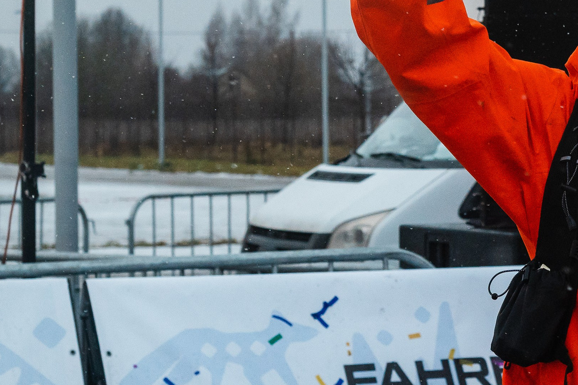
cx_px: 611
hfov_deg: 13.7
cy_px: 60
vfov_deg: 9.3
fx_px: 2359
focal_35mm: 147
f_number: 7.1
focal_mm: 58
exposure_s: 1/640
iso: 3200
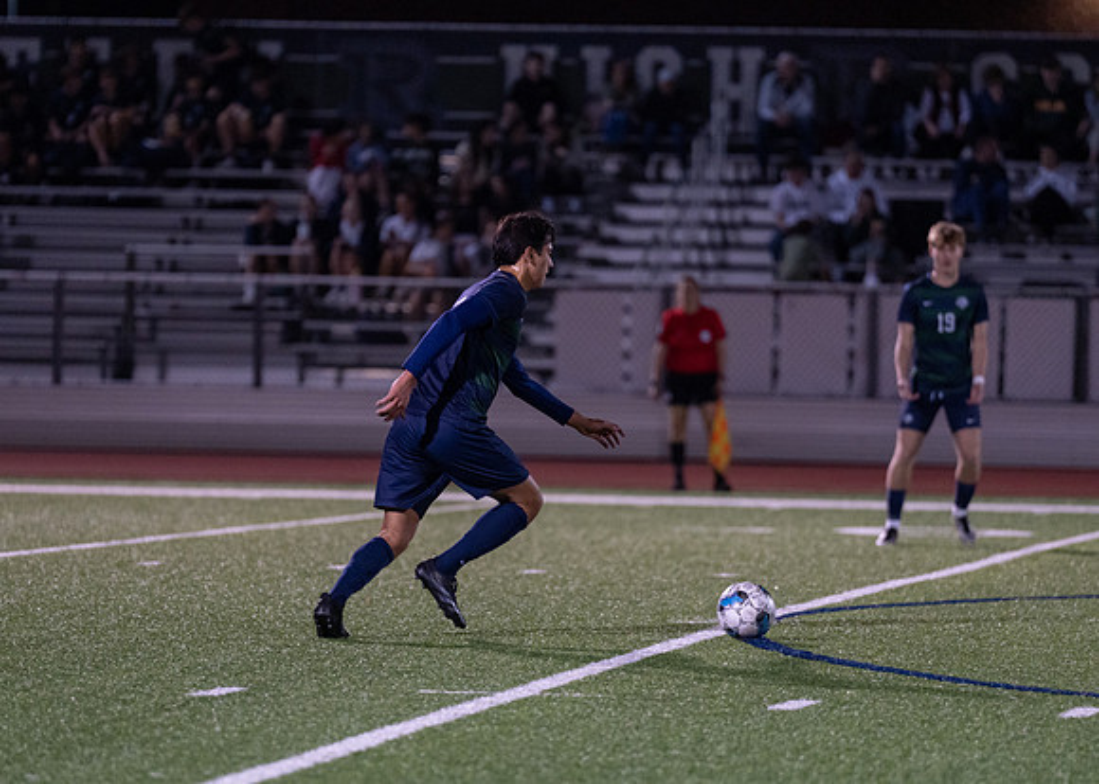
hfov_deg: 7.7
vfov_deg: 5.5
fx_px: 8113
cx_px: 521
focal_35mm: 260
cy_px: 443
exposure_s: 1/1000
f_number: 2.8
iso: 2500
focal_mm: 200
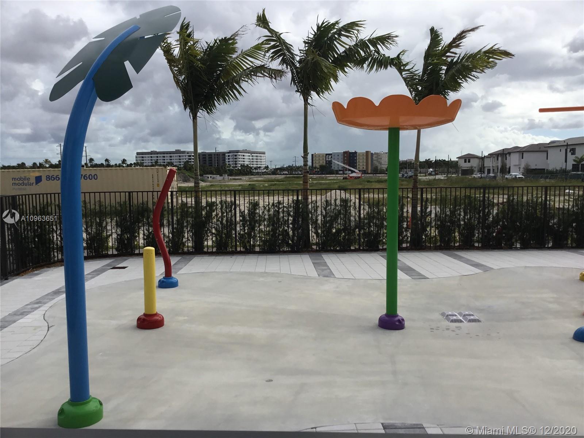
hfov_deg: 58.4
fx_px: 523
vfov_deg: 45.4
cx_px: 292
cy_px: 219
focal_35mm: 31
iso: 25
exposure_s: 1/2146
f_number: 2.4
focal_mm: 3.3
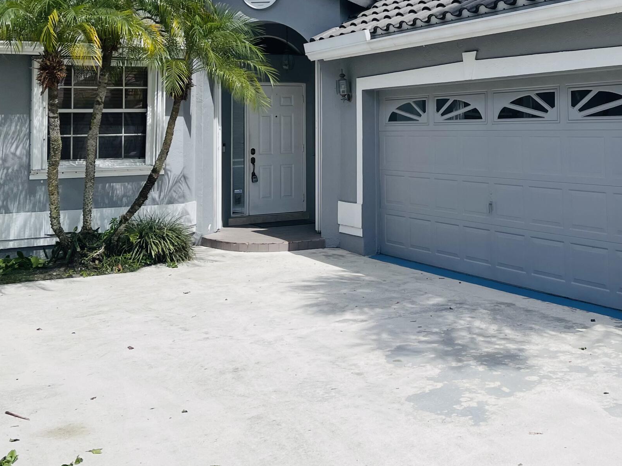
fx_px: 845
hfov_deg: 40.1
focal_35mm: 47
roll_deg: +0.3
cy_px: 63
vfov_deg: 29.8
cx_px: 402
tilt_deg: +2.7
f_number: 1.6
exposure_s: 1/5128
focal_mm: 5.1
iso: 32
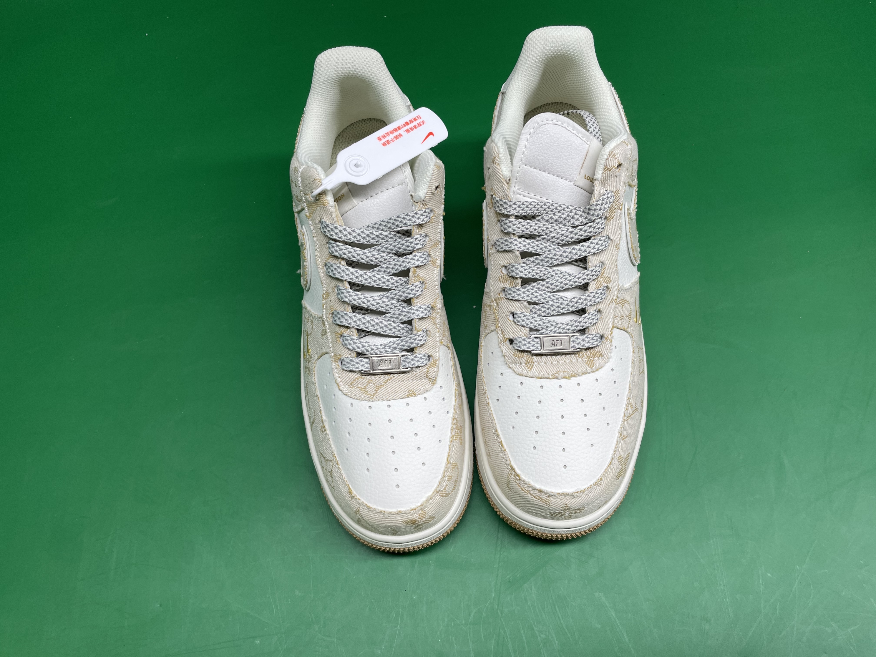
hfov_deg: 67.3
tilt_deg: -62.9
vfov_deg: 53.1
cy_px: 328
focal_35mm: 26
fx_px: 658
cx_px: 438
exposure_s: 1/100
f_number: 1.6
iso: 32
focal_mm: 4.2
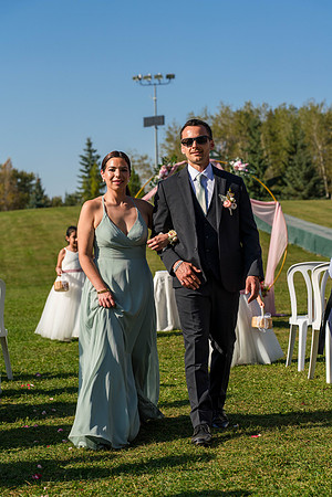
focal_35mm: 83
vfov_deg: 24.5
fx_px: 1148
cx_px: 166
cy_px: 248
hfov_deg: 16.5
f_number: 5
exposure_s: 1/1600
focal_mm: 83
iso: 250
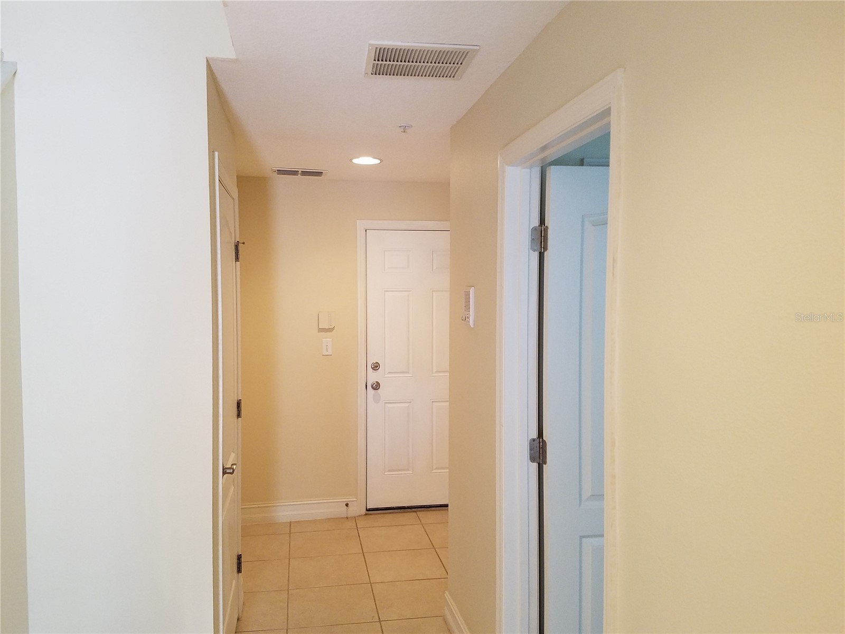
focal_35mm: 26
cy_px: 317
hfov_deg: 67.3
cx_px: 422
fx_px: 635
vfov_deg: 53.1
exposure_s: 1/30
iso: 160
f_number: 1.7
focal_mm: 4.2
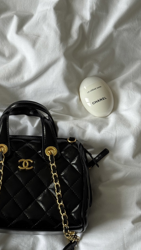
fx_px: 472
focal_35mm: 71
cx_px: 16
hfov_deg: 16.8
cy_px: 133
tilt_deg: -78.5
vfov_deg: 29.7
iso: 100
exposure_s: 1/115
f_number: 1.78
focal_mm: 6.76
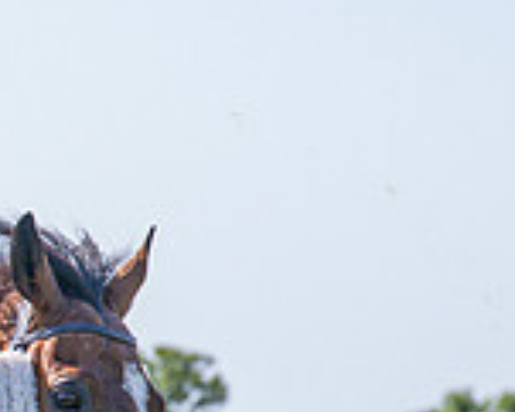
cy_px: 653
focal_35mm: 386
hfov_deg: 5.0
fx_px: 5887
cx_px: -242
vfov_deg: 4.0
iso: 400
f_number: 4
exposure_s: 1/2000
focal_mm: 70
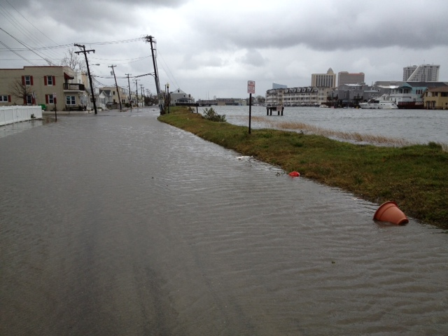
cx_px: 224
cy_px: 168
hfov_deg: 52.6
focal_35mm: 35
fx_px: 453
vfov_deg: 40.7
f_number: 2.4
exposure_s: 1/690
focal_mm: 4.28
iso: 50
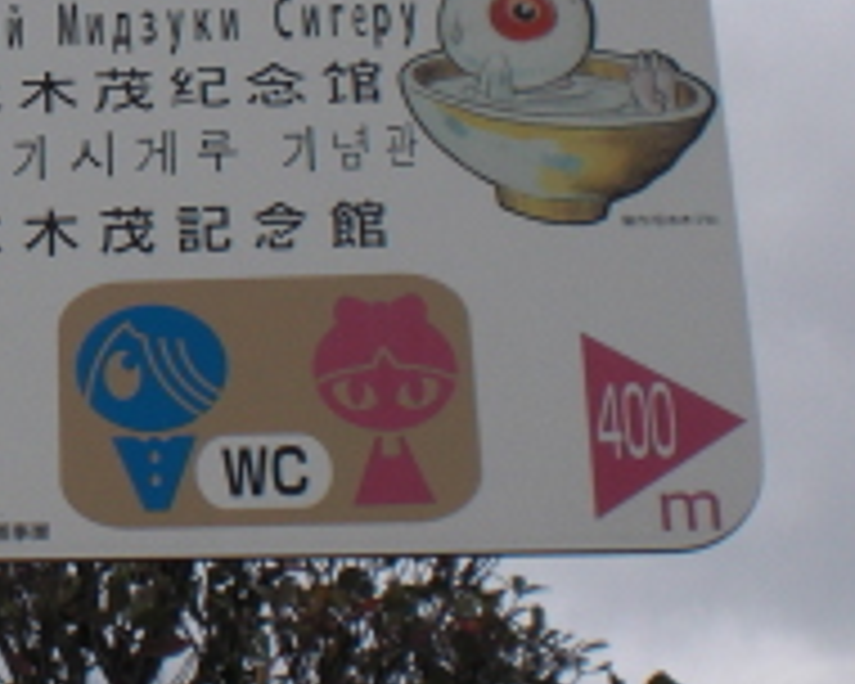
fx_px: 3163
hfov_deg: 14.7
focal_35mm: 125
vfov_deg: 12.3
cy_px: 176
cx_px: -292
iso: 64
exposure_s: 1/200
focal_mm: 6.3
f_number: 5.6
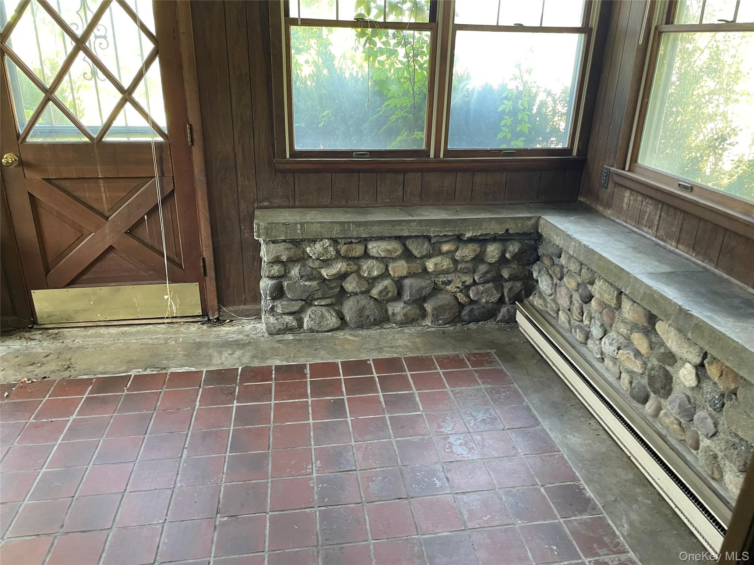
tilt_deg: -21.2
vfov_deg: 53.1
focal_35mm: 26
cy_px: 282
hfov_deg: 67.3
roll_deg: -0.9
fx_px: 566
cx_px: 377
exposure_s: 1/60
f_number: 1.6
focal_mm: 4.2
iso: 200
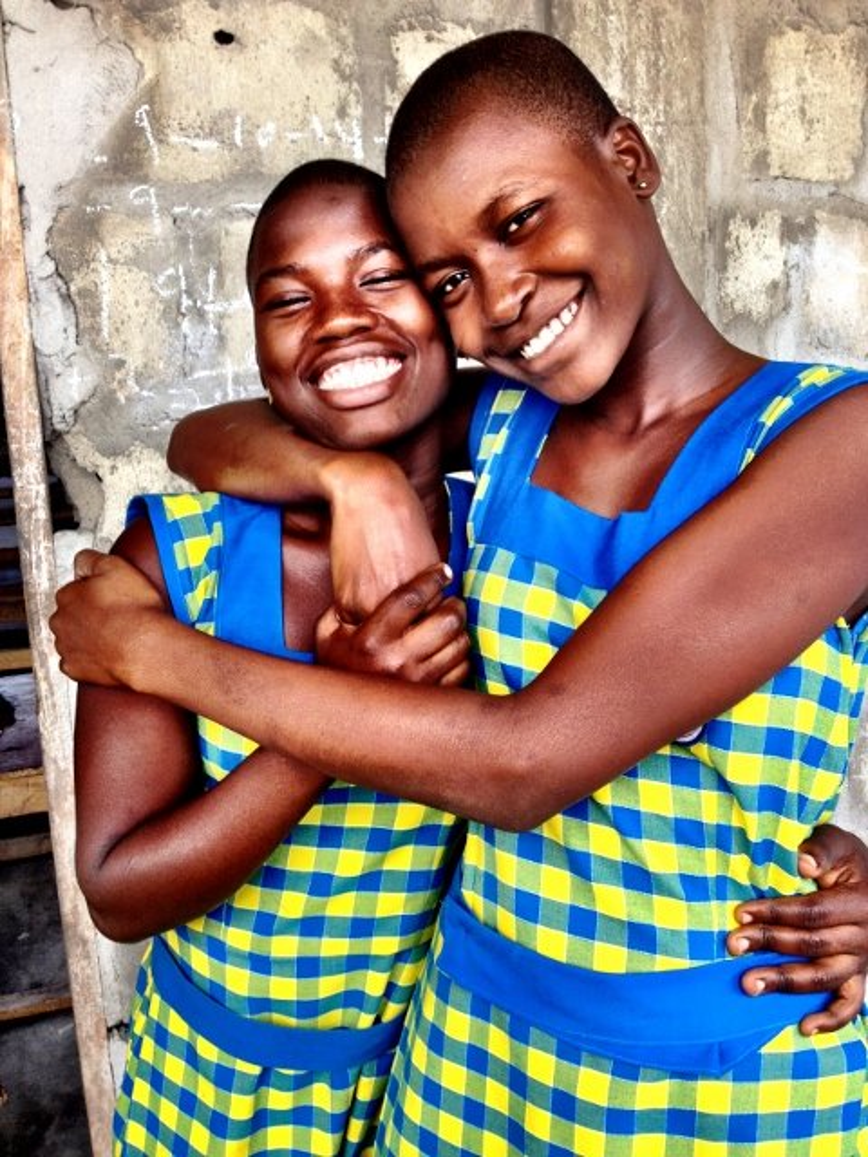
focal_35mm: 35
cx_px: 434
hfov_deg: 40.7
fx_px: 1170
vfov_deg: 52.6
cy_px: 578
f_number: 2.4
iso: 64
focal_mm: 4.28
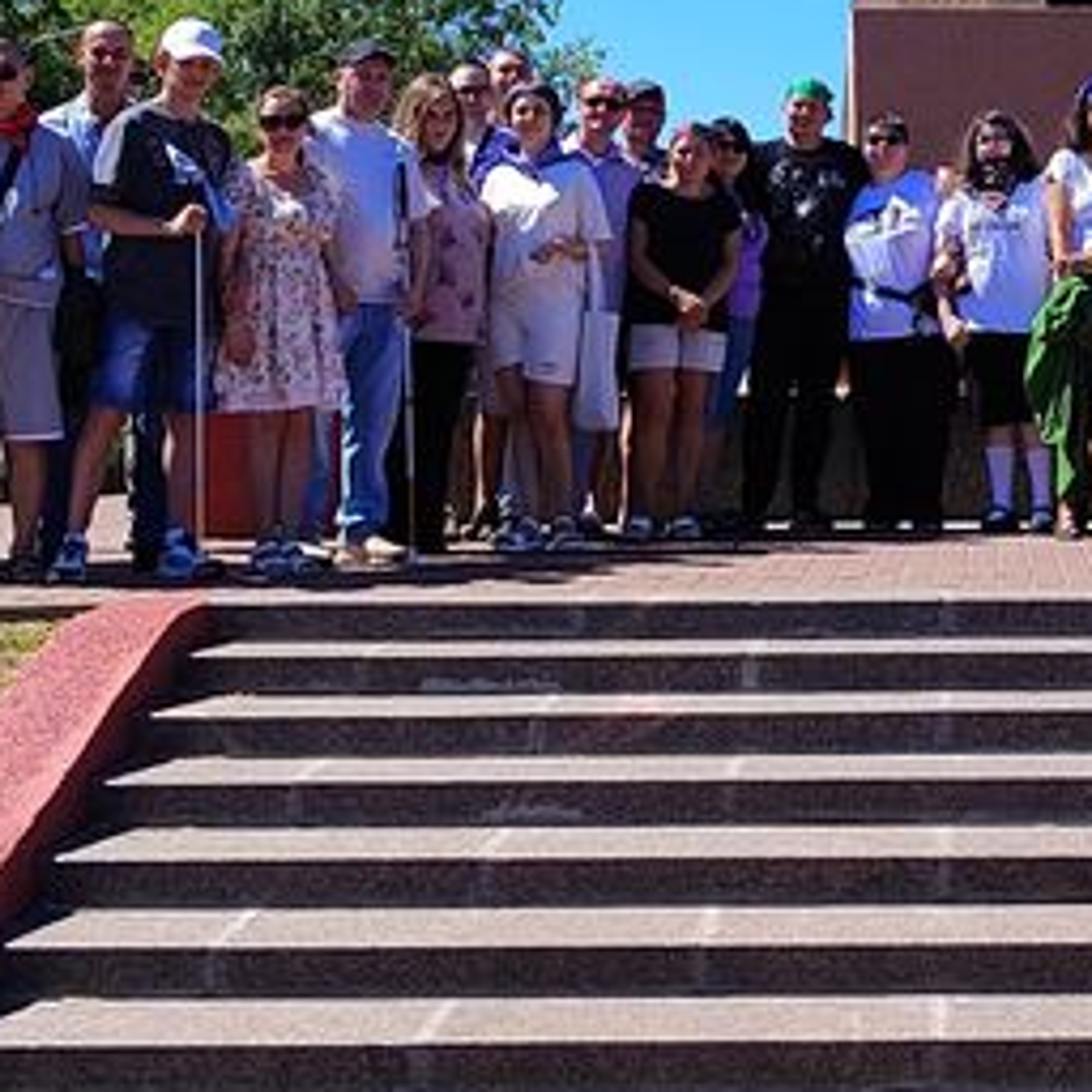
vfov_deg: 20.2
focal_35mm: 85
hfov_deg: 19.9
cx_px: 1041
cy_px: 209
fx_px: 3034
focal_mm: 5.89
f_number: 1.89
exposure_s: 1/577
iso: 50
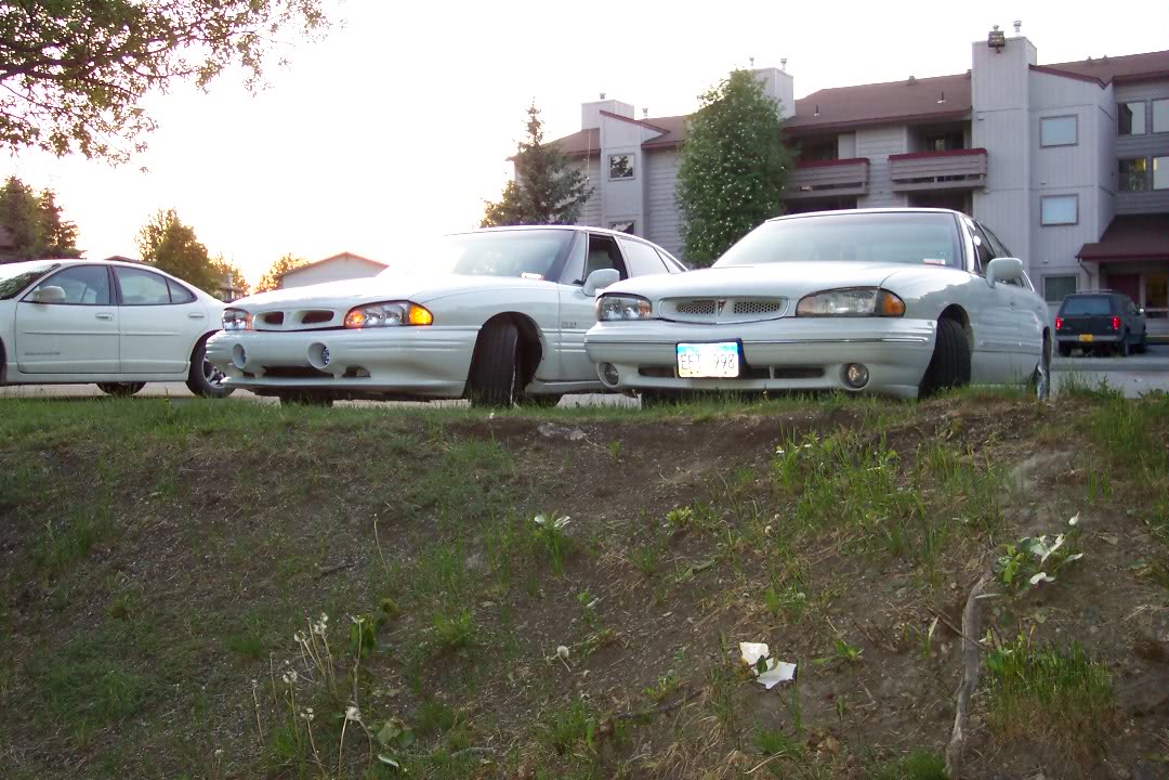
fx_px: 1234
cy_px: 390
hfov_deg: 50.7
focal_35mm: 38
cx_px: 584
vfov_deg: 35.1
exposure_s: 1/60
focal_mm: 8
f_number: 2.8
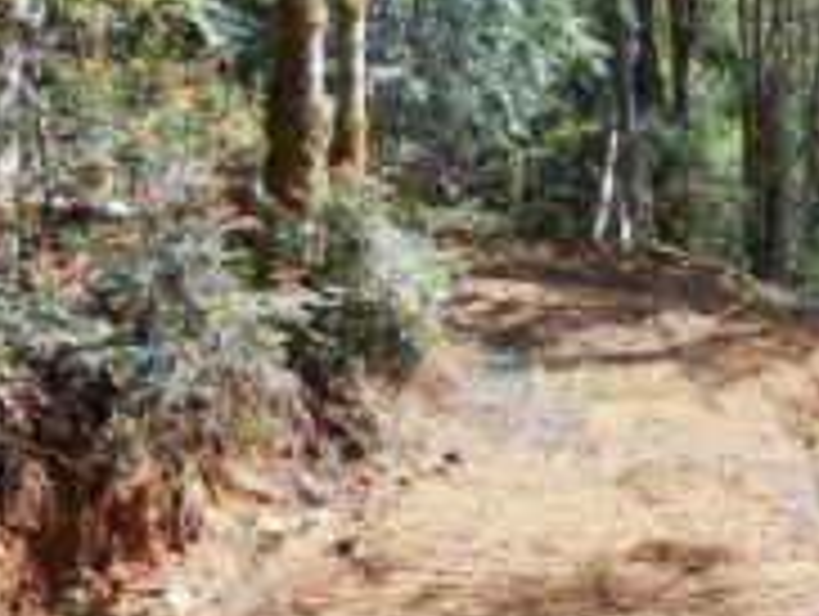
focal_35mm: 57
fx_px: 1350
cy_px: 229
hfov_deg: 33.6
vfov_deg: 25.6
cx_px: 508
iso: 80
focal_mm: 4.6
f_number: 3.2
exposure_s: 1/200
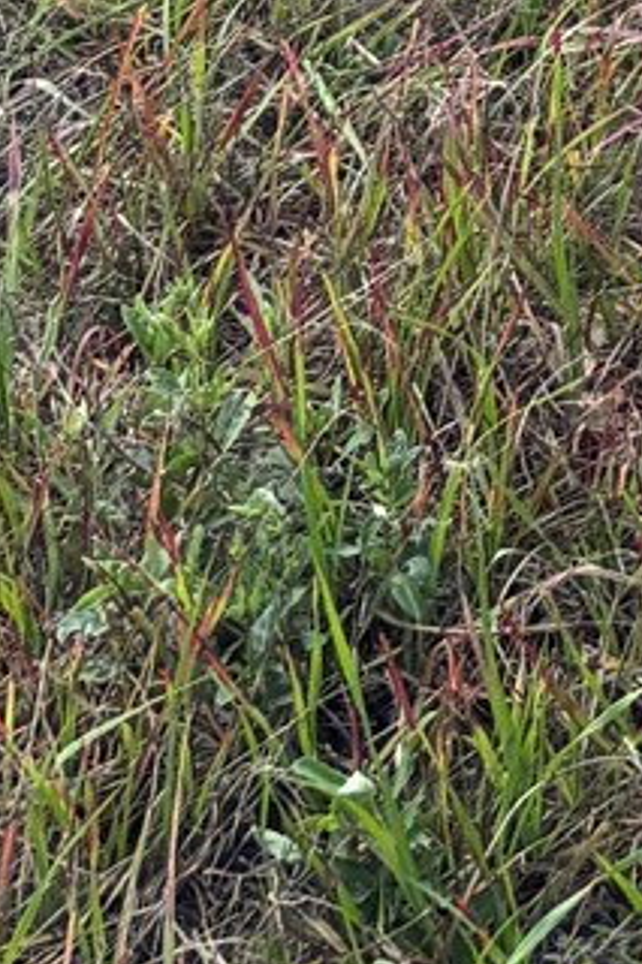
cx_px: 1968
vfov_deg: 9.7
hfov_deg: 7.0
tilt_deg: -14.8
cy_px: -1717
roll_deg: -1.8
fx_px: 4632
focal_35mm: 173
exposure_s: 1/775
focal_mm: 5.96
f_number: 1.6
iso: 50
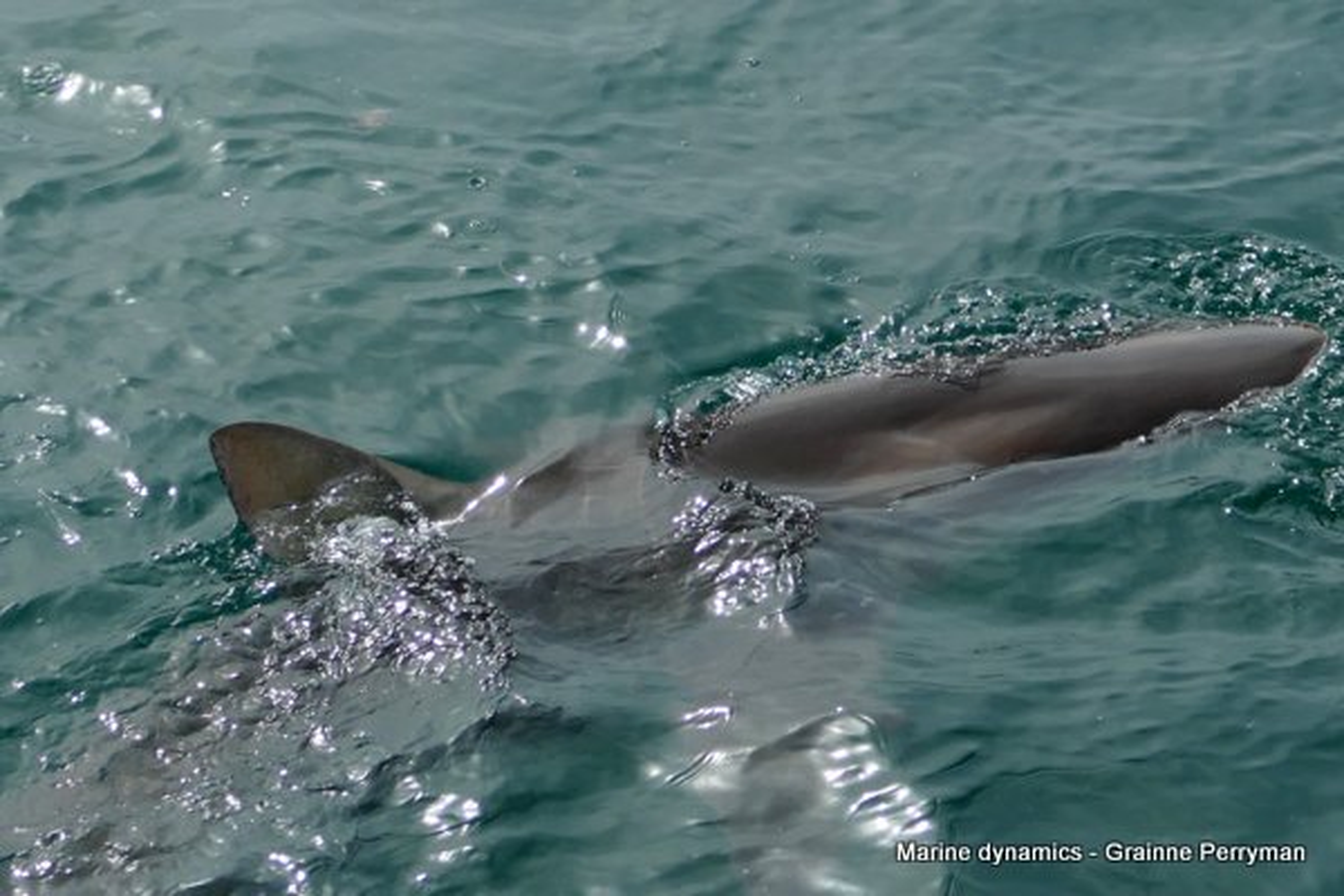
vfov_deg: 26.5
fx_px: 1904
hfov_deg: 38.9
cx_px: 672
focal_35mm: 51
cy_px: 448
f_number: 3.4
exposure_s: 1/1600
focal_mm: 18.77
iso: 125
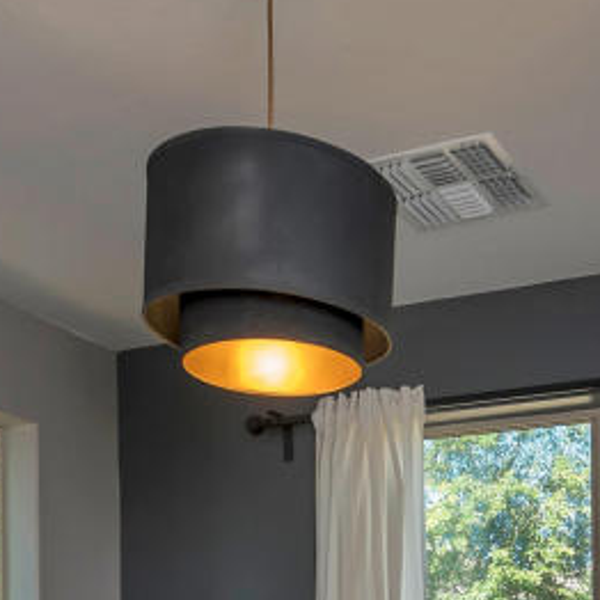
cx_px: 513
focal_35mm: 56
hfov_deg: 29.6
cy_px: 771
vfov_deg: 26.2
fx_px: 1098
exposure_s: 1/80
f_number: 8
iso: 500
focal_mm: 15
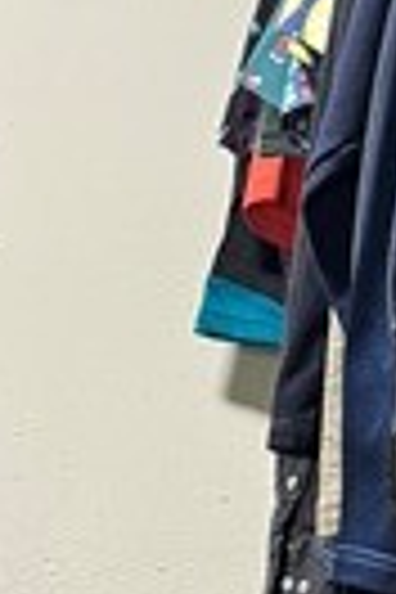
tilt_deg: -3.1
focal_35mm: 194
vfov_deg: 10.0
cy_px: 1058
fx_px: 3201
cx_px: -94
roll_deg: +0.8
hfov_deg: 7.0
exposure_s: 1/60
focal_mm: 6.76
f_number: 1.78
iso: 320
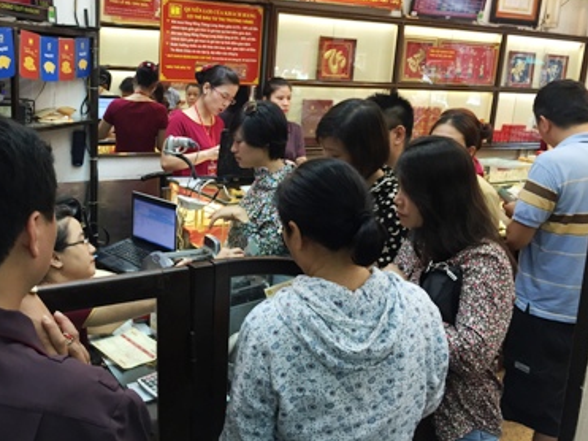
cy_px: 176
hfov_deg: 52.3
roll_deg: -3.7
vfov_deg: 40.5
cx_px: 236
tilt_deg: -10.9
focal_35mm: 35
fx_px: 594
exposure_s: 1/30
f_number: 2.2
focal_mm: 4.15
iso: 64
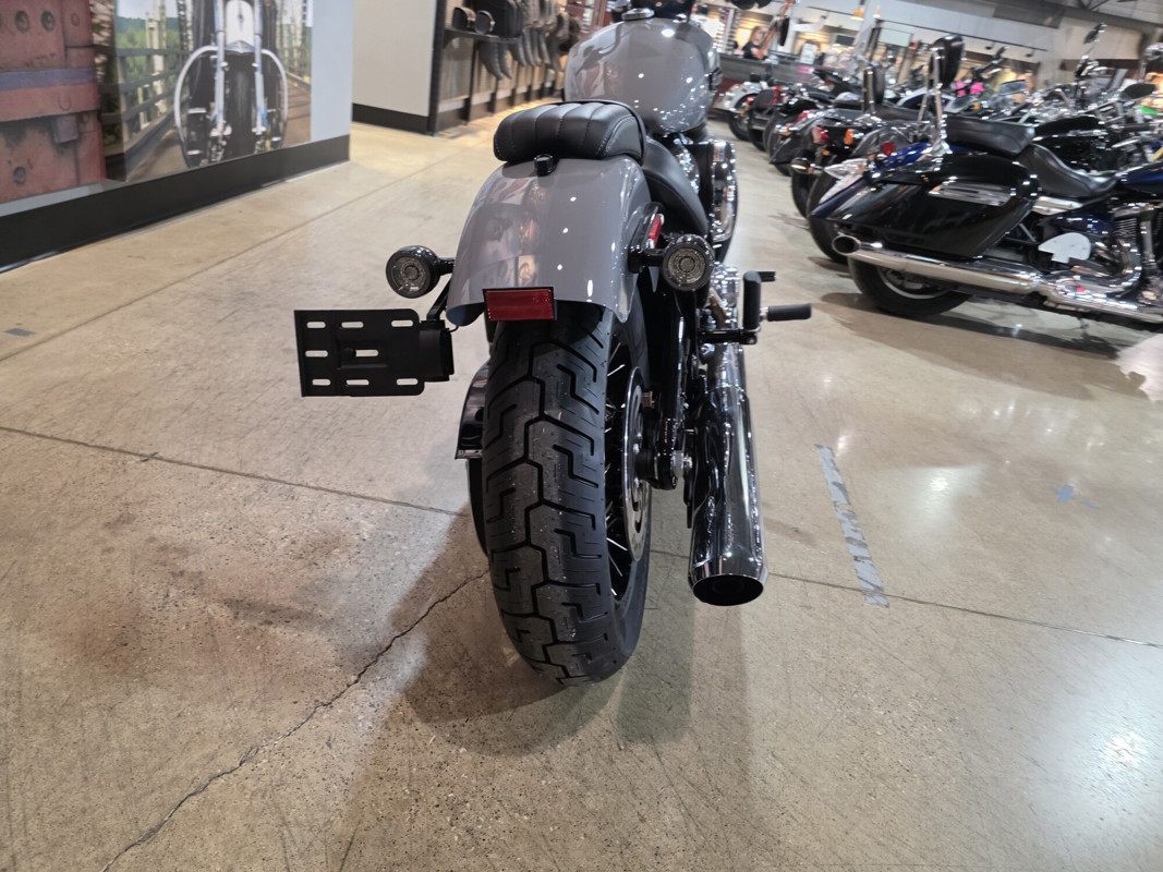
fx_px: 773
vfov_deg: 58.9
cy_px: 436
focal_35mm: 23
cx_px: 582
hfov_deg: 73.9
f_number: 1.7
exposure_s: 1/120
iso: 800
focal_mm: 6.3
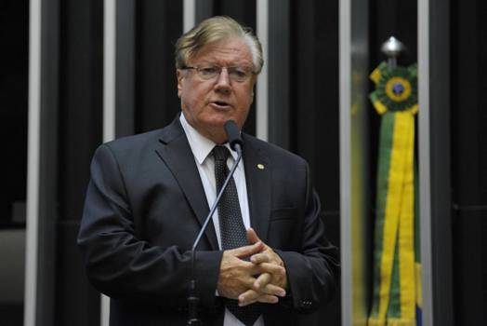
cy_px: 163
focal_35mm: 135
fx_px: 1827
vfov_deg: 10.2
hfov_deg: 15.2
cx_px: 244
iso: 1600
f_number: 3.5
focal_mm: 135
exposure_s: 1/100
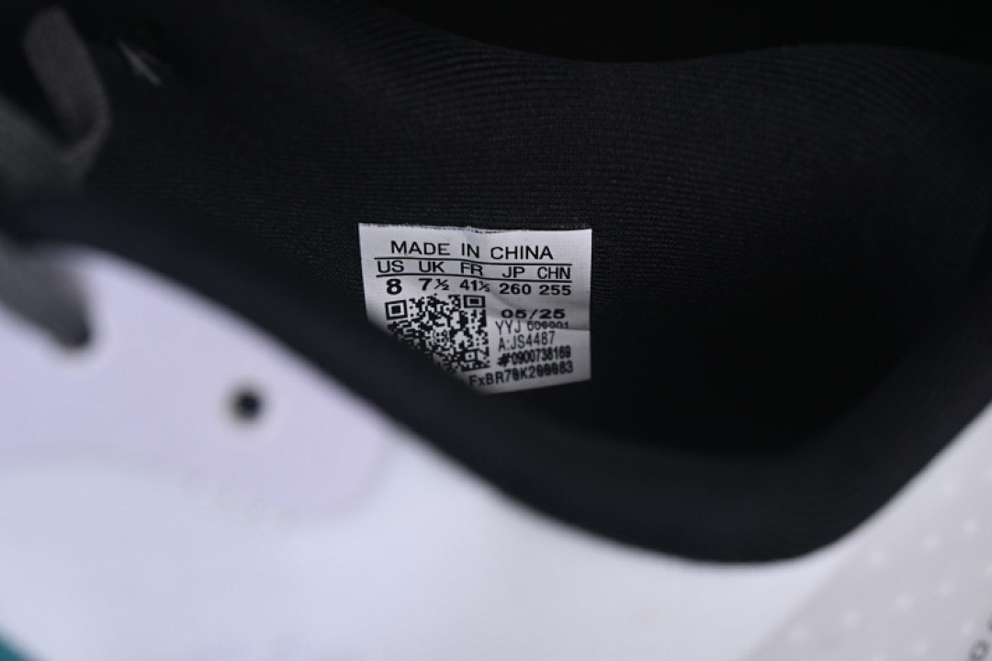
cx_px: 496
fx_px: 2067
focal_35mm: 75
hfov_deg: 27.0
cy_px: 330
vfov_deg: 18.2
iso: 160
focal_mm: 50
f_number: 7.1
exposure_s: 1/100
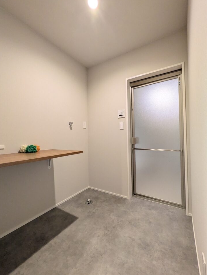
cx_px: 108
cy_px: 135
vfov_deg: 98.2
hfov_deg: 81.7
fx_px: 120
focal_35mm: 15
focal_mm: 1.83
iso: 139
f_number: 2.2
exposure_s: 1/50
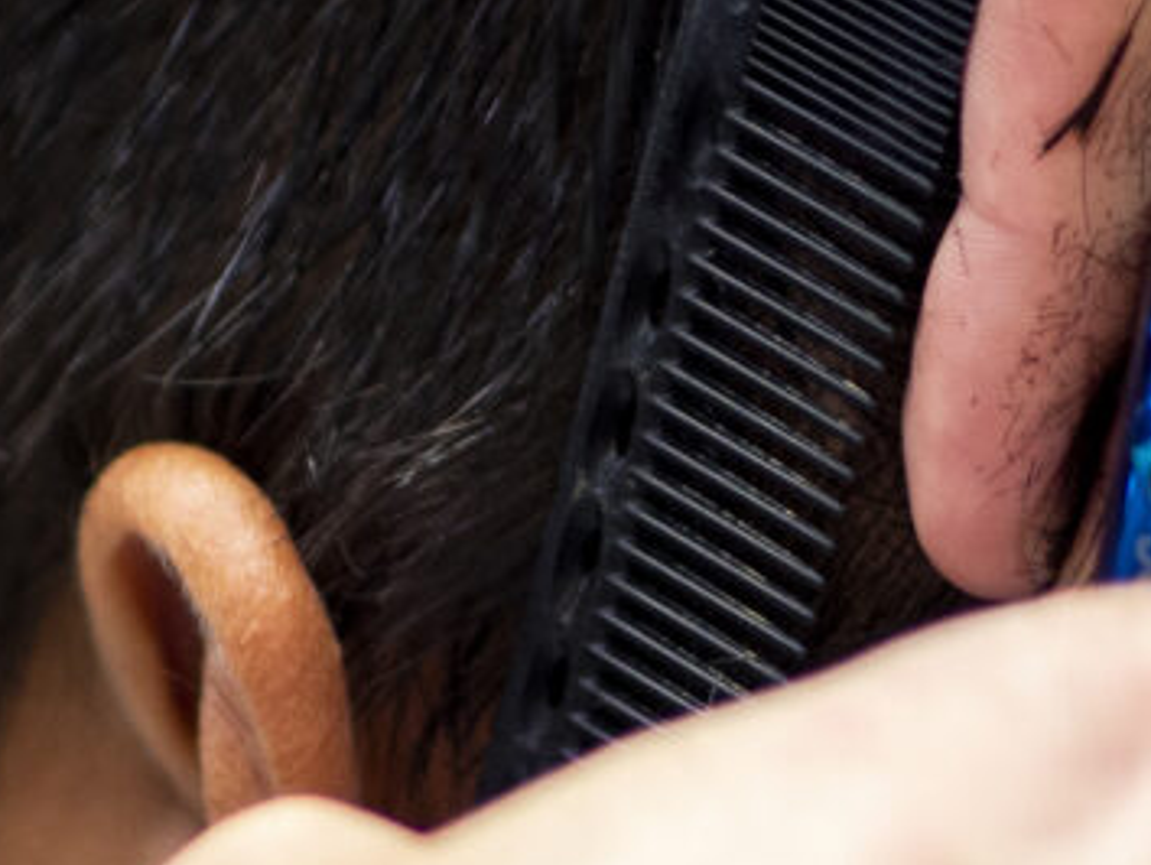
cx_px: 1645
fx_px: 12976
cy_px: 176
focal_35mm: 390
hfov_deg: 5.0
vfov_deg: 3.8
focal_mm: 45
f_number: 1.8
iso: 400
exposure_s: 1/160
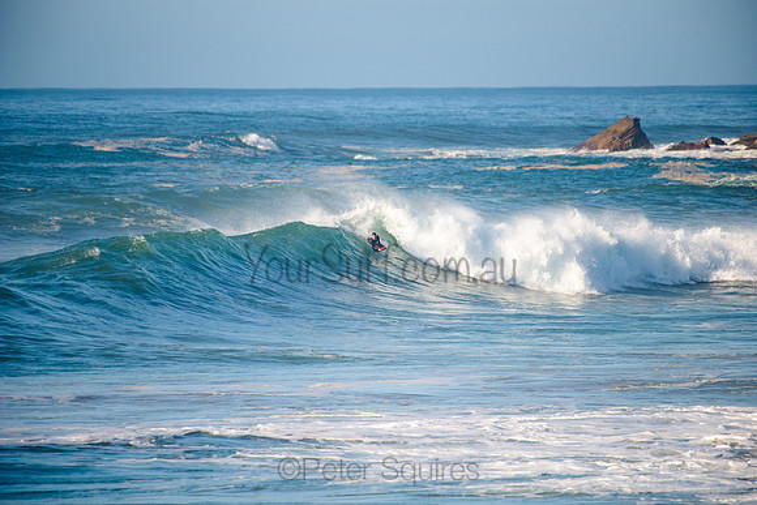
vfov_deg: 2.8
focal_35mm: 500
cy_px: 252
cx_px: 378
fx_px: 10516
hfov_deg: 4.1
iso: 160
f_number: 5.6
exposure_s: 1/1600
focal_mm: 500
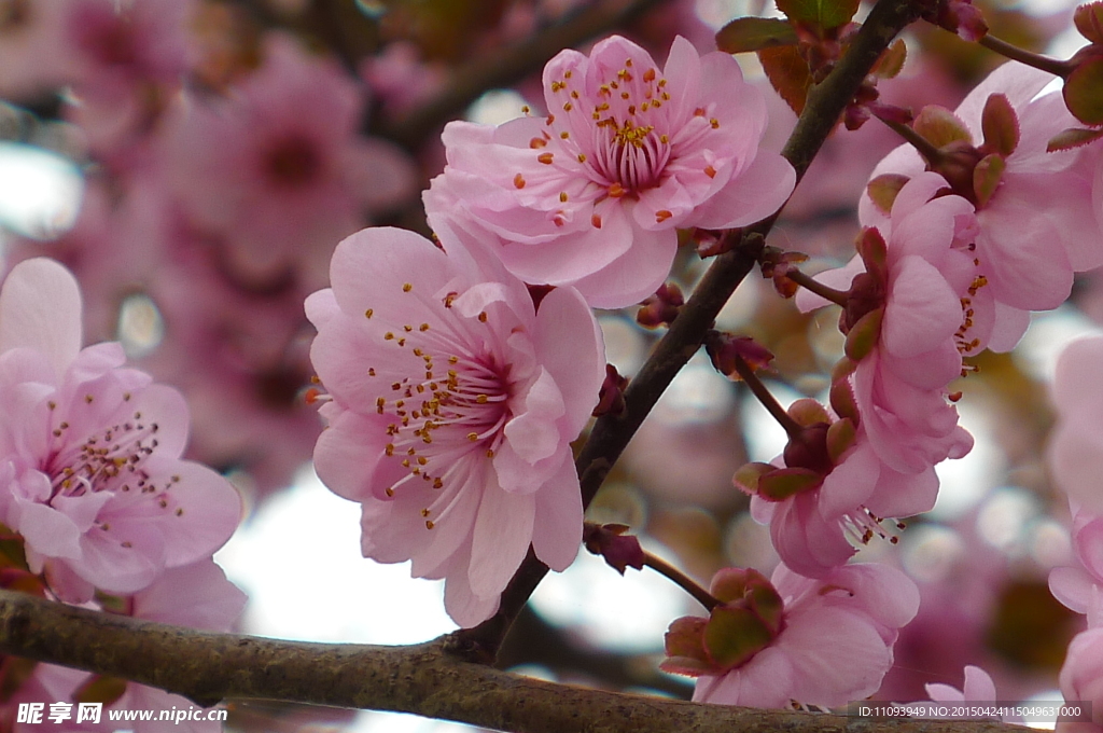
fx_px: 6579
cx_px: 552
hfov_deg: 9.6
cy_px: 366
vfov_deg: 6.4
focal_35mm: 215
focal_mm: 19.2
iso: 80
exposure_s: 1/125
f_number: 3.3
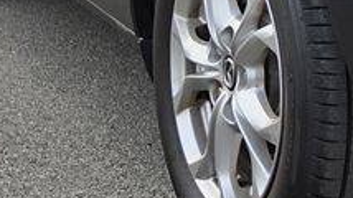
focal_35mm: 120
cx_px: 503
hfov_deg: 16.5
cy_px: -256
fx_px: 1122
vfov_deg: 9.2
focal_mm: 5.4
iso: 80
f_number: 1.8
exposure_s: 1/5004
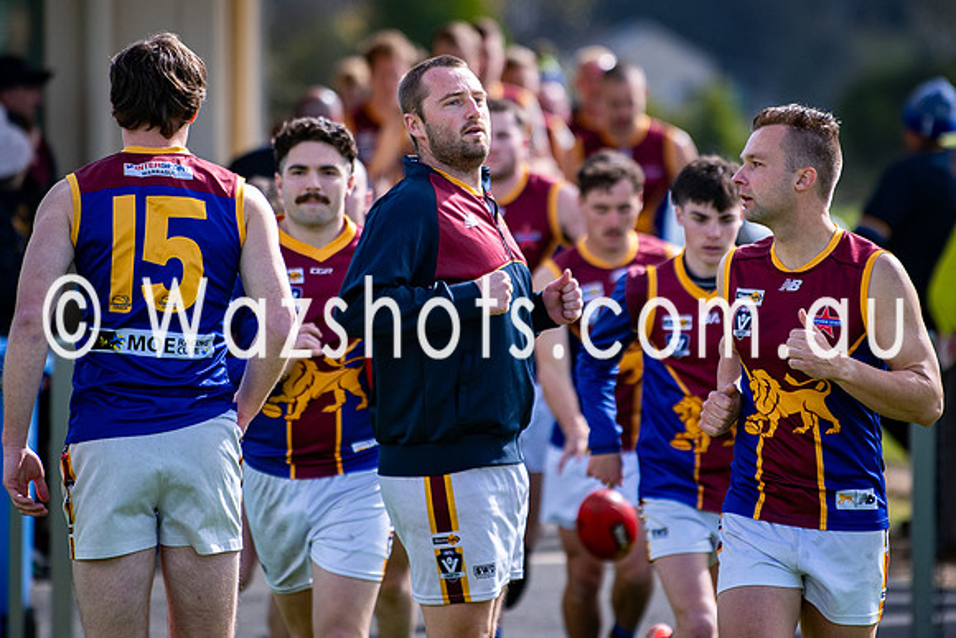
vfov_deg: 3.0
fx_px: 12057
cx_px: 511
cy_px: 197
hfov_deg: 4.5
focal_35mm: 454
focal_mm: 200
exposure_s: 1/1600
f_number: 2.8
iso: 160
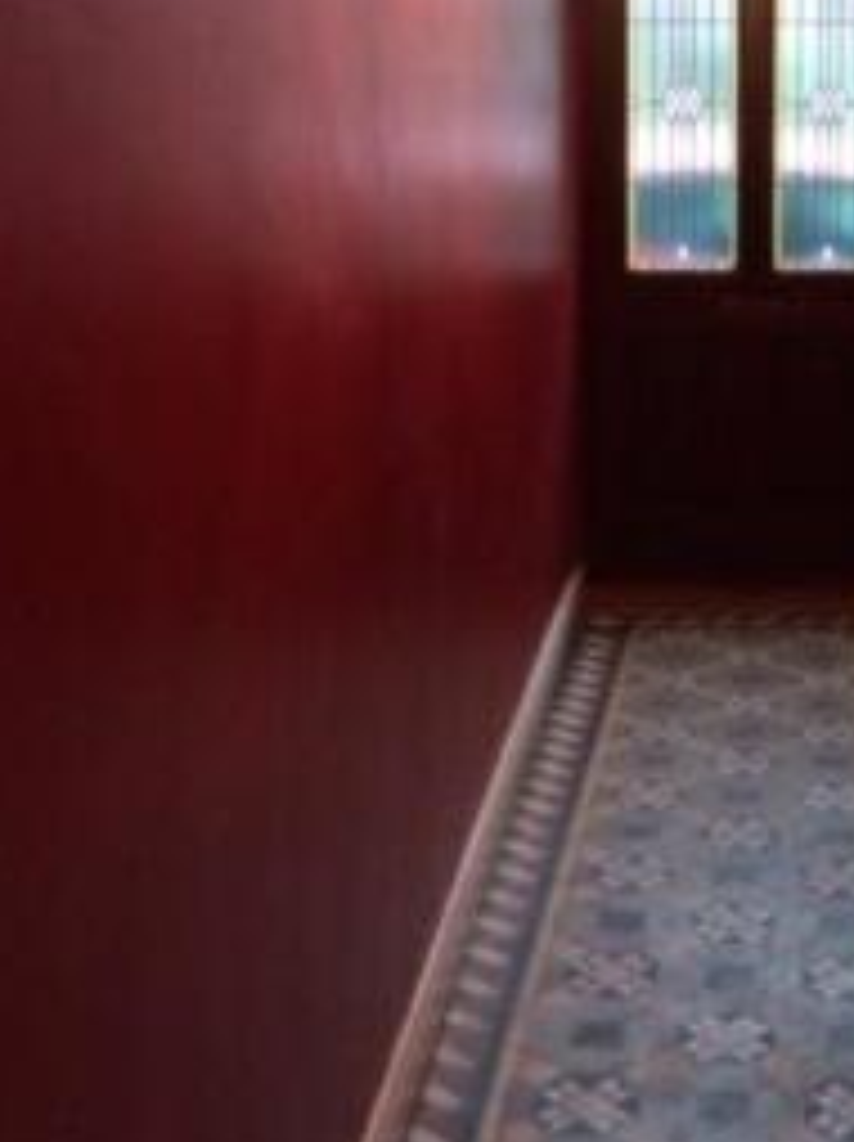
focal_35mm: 55
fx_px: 1812
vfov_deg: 34.2
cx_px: 710
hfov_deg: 25.9
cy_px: 281
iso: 100
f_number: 2.4
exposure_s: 1/25
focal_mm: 3.3
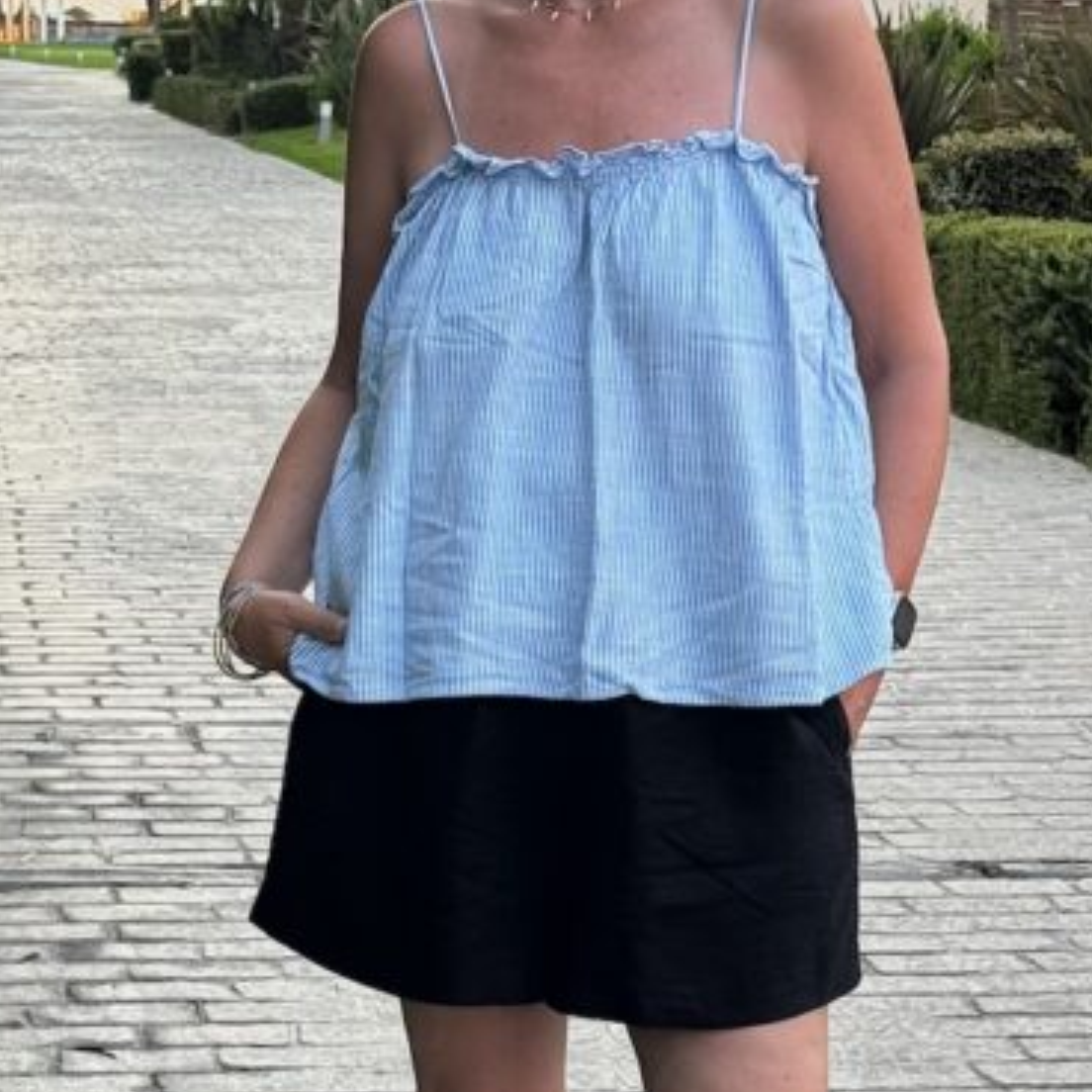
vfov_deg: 14.7
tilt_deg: -12.3
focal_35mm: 118
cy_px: 804
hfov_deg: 14.7
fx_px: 4211
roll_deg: -0.8
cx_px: 258
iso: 64
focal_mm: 6.76
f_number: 1.78
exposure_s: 1/275
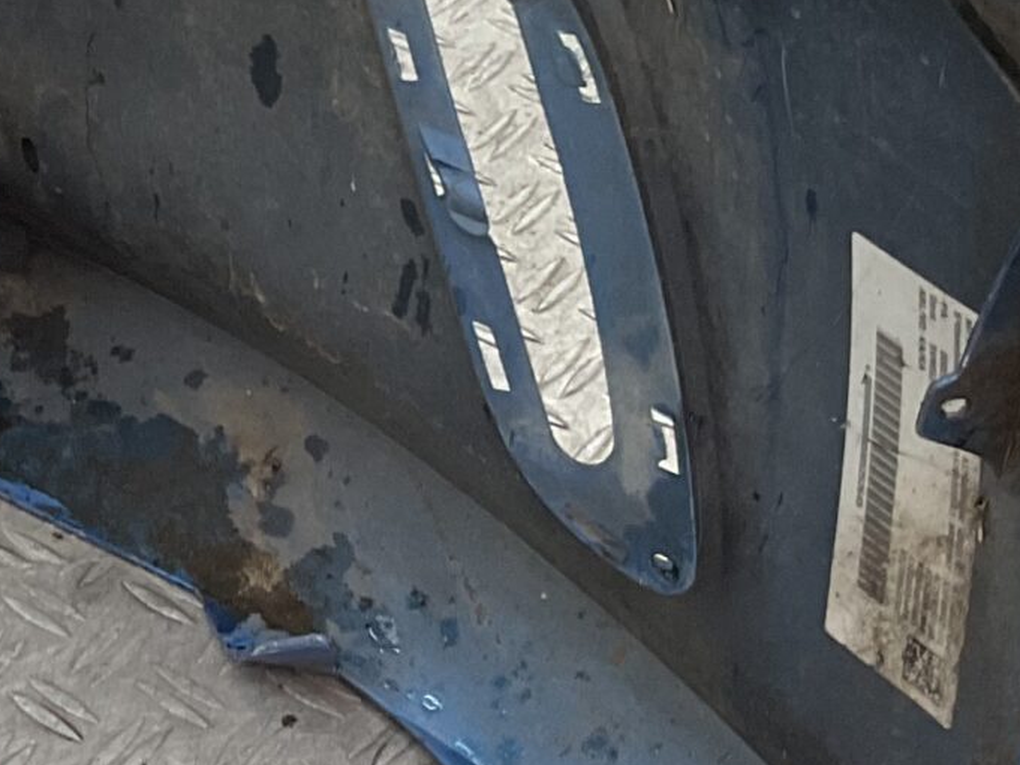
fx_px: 3212
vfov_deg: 13.3
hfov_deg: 16.9
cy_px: -103
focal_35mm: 109
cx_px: -334
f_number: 1.8
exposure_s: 1/120
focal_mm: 3
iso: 40
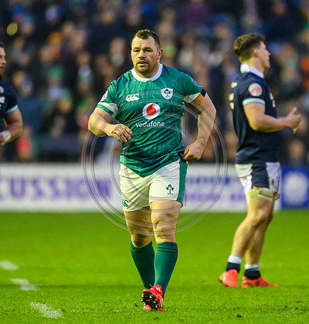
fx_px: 9574
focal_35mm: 926
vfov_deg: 1.9
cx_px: 173
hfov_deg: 1.8
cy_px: 146
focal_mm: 560
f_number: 4
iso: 8000
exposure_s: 1/1250
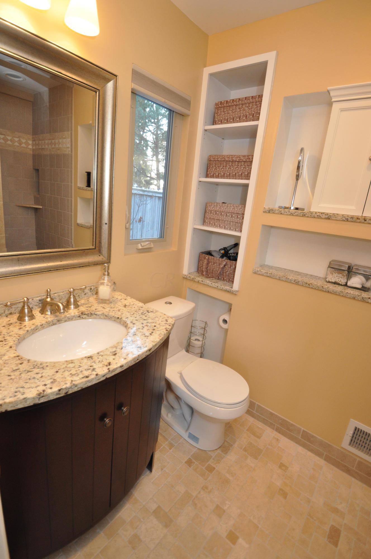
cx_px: 186
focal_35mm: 16
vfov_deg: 95.1
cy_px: 280
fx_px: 256
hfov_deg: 71.9
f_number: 4
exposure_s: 1/60
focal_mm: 11
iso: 560
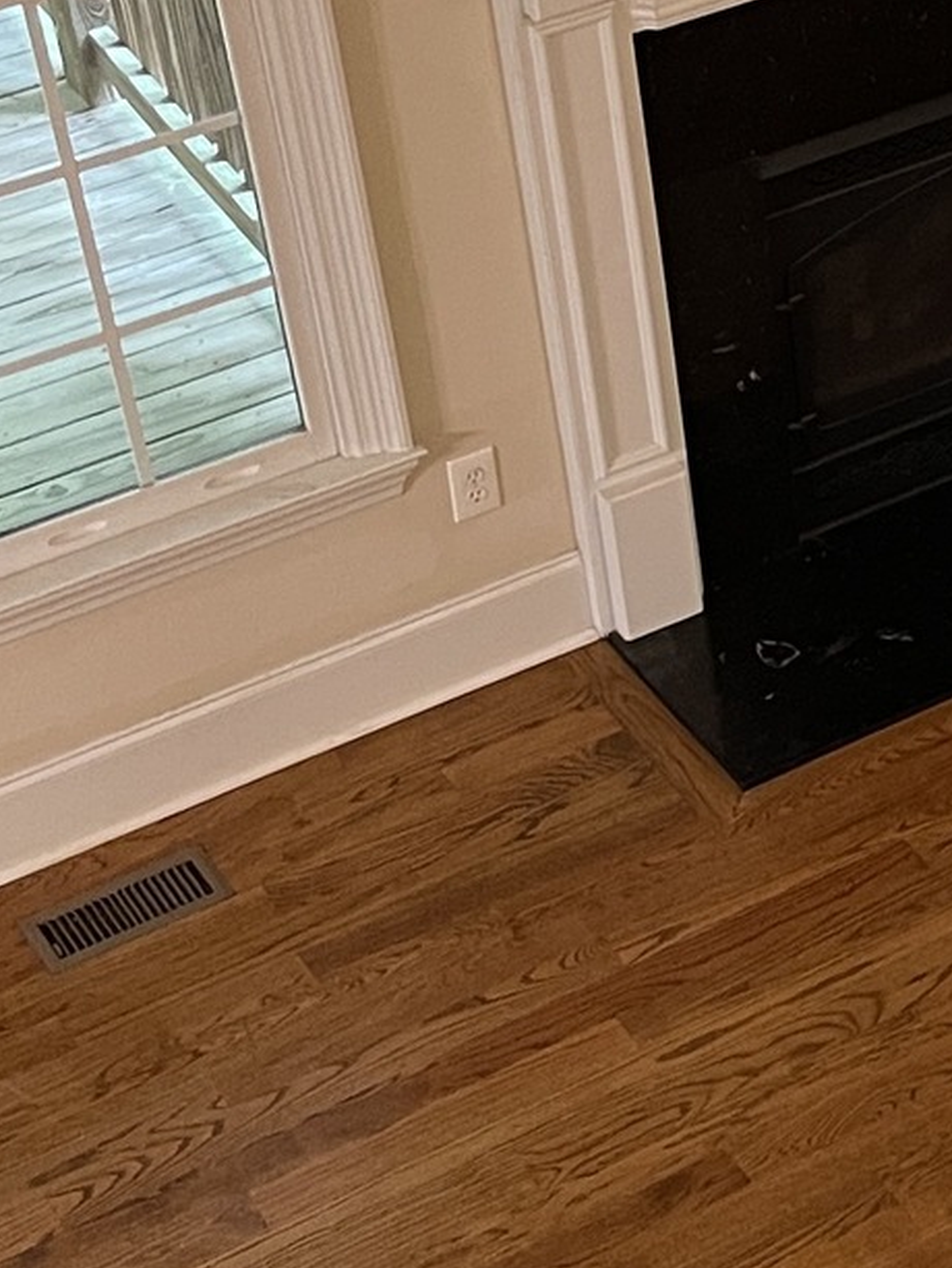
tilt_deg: -38.0
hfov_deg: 14.3
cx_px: 1573
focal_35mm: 94
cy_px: 525
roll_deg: -4.1
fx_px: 3446
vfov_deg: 20.8
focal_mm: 5.1
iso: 400
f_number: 1.6
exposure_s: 1/60
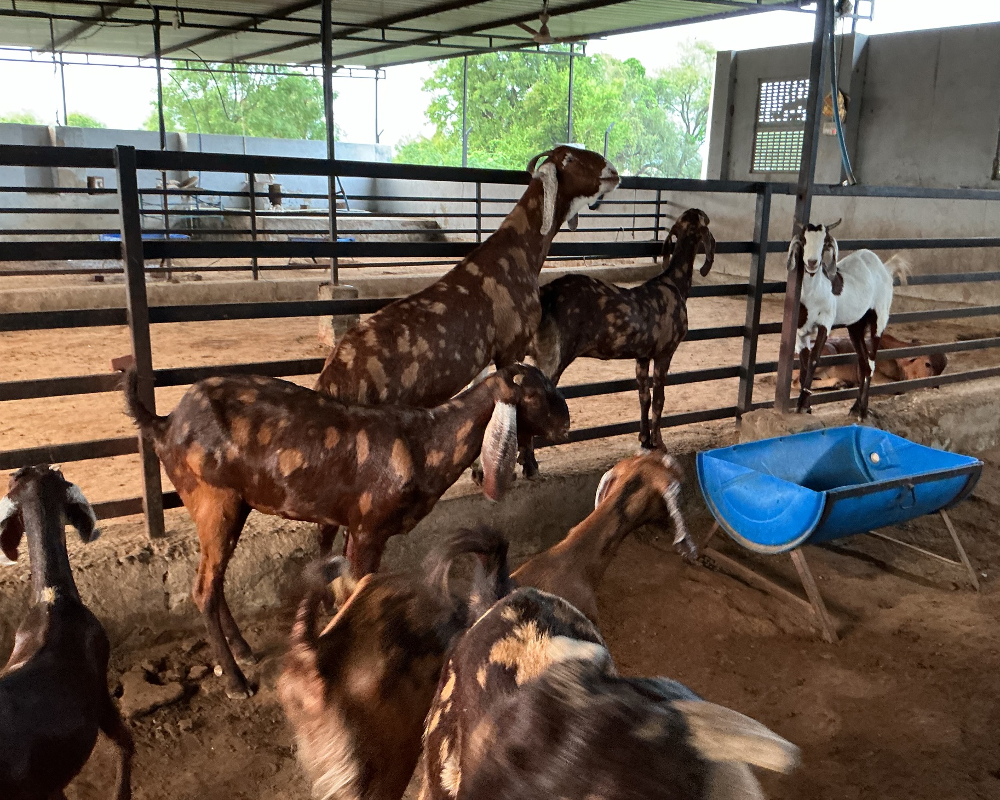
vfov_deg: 47.1
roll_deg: -0.5
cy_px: 400
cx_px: 544
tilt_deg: -13.2
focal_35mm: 31
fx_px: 918
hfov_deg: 57.1
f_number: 1.8
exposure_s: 1/30
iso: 320
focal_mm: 3
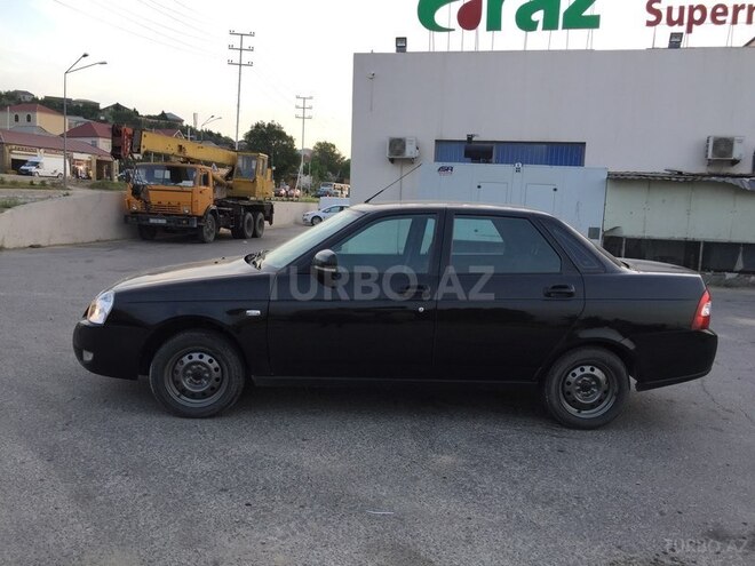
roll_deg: -3.3
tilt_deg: -7.2
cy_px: 283
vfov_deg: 48.2
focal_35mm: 29
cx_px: 378
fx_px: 633
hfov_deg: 61.7
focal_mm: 4.15
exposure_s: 1/50
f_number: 2.2
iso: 32
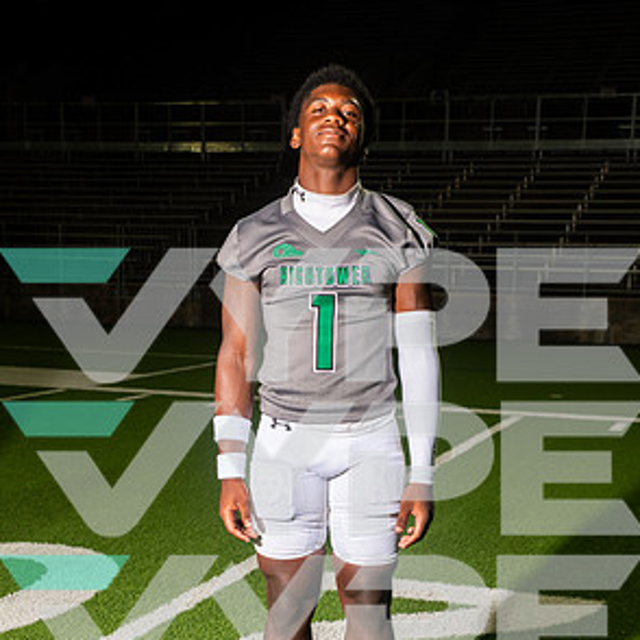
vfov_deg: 26.2
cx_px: 324
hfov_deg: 26.5
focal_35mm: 65
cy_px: 470
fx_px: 1360
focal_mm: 50
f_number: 7.1
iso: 1000
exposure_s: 1/400
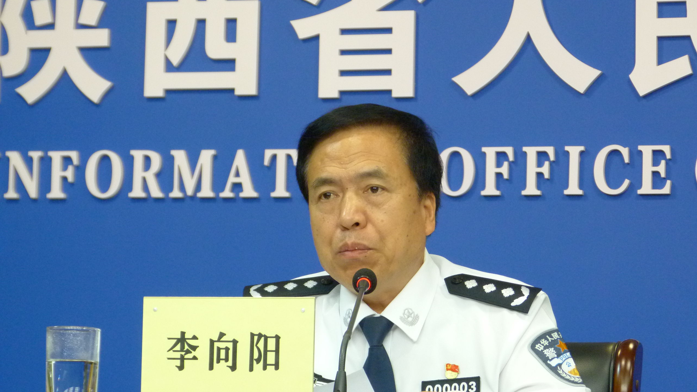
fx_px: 3715
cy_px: 215
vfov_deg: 6.0
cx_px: 348
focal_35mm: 201
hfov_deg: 10.7
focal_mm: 33.2
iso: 400
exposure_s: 1/50
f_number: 3.8
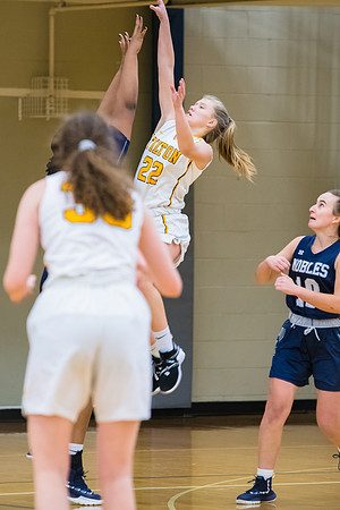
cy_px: 255
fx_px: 4250
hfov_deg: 4.6
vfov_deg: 6.9
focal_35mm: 300
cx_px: 170
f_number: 3.2
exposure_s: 1/400
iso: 3200
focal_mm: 200
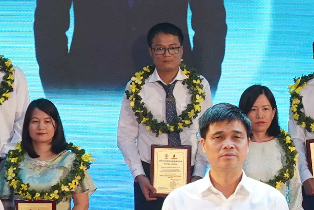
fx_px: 2329
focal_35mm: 267
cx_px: 438
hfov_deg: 7.6
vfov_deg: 5.1
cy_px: 136
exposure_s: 1/40
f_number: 6.3
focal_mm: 43
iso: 250
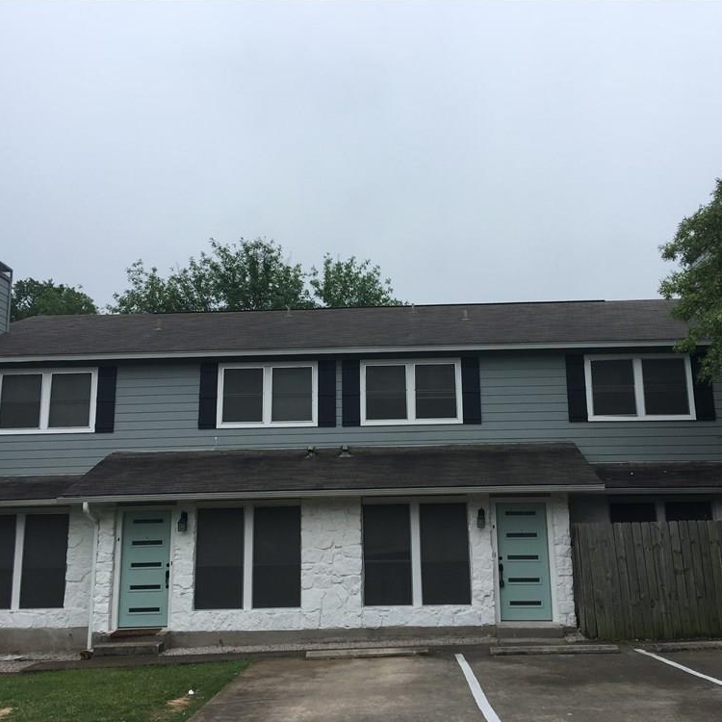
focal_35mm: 35
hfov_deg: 47.2
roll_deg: +0.6
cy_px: 368
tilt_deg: +12.3
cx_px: 381
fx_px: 826
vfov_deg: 47.2
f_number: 2.2
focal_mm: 4.15
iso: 25
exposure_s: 1/432
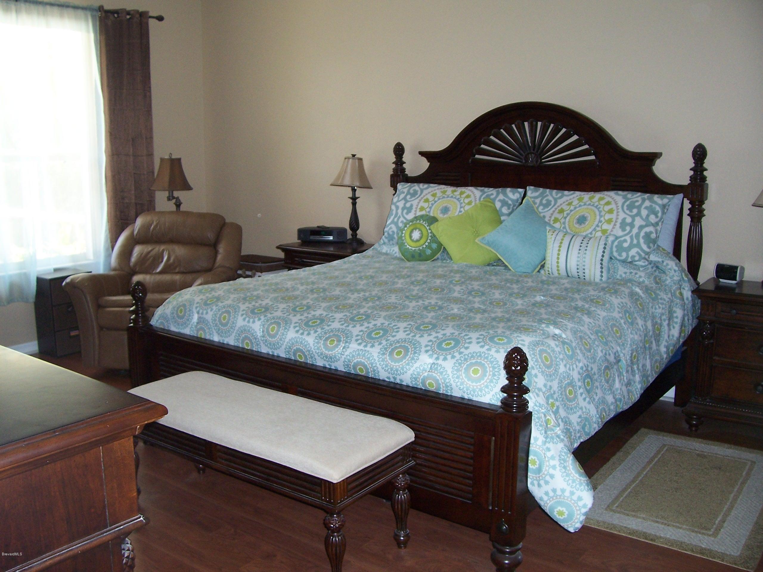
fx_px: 749
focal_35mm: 34
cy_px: 286
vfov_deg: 41.8
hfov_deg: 54.0
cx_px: 382
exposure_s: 1/60
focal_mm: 5.6
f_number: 2.7
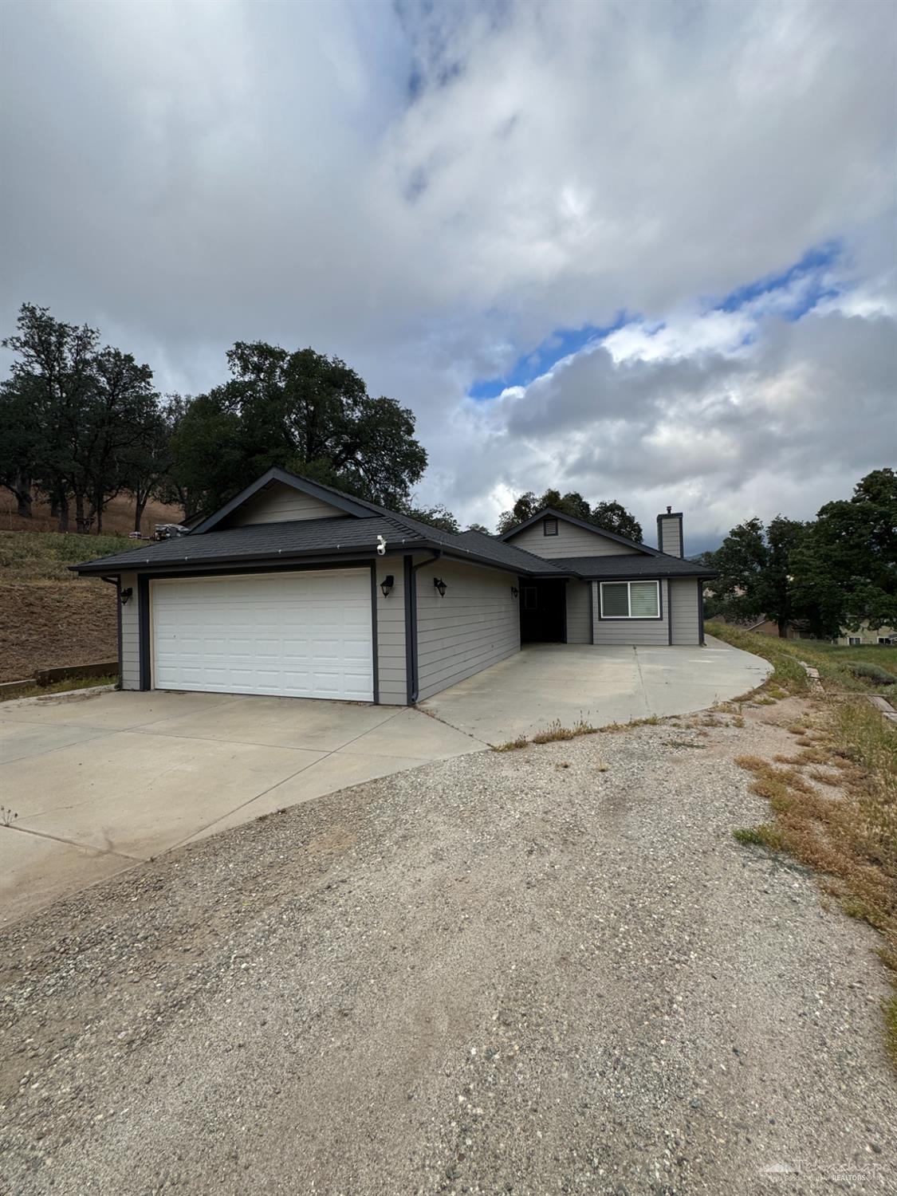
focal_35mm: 14
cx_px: 448
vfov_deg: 102.1
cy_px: 598
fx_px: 484
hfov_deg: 85.7
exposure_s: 1/968
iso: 50
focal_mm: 2.22
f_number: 2.2
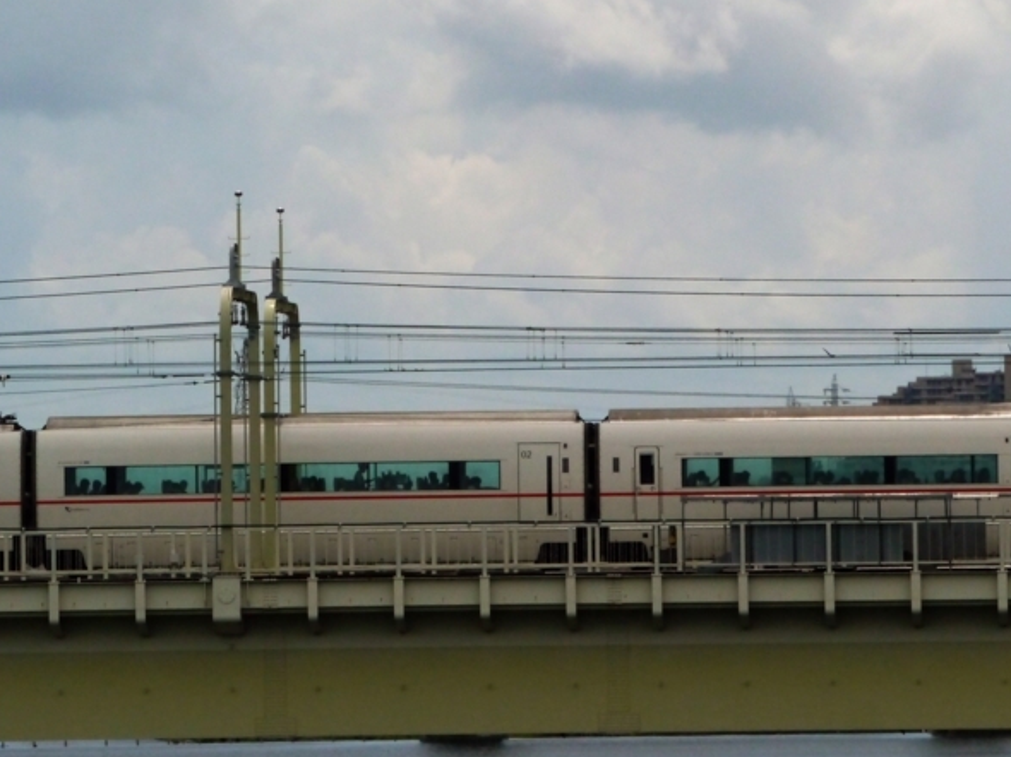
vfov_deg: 3.6
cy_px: 210
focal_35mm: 410
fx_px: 11970
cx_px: 605
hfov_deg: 4.8
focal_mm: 118
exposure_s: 1/2500
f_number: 13
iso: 800
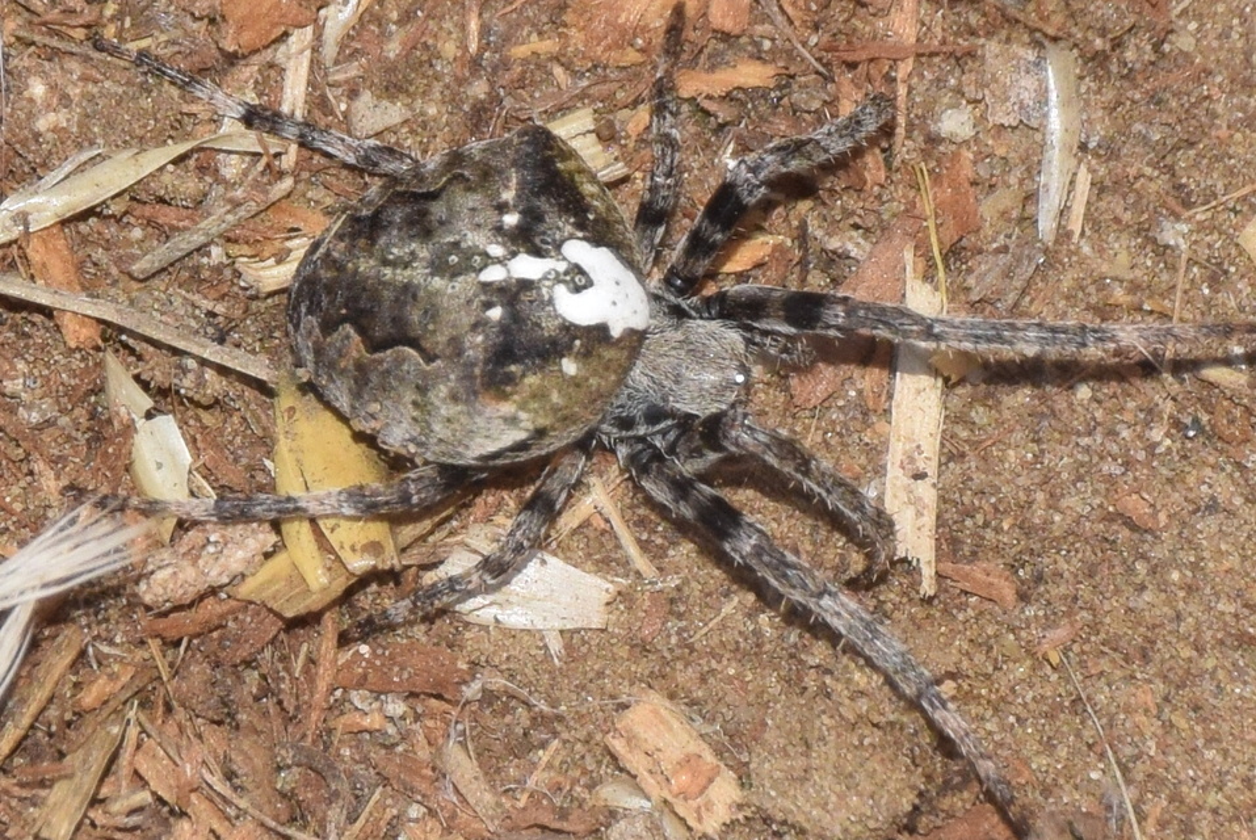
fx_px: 5867
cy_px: 420
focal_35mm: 168
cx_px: 628
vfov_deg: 8.2
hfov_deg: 12.2
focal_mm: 112
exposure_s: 1/160
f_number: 13
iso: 400
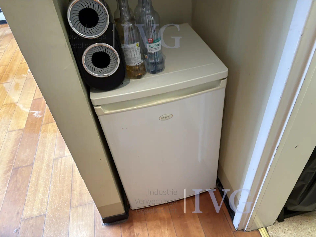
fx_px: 237
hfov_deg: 67.3
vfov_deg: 53.1
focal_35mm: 26
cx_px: 158
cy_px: 118
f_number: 1.6
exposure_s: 1/50
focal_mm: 5.96
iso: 160
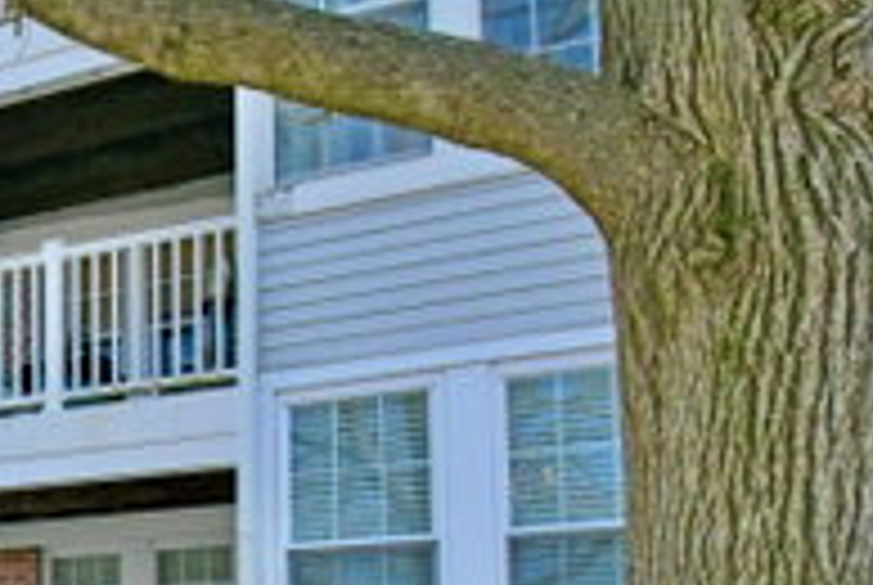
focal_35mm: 37
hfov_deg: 43.0
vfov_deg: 31.0
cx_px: -38
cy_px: 684
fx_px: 899
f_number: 7.1
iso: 10000
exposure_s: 1/8000
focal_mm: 10
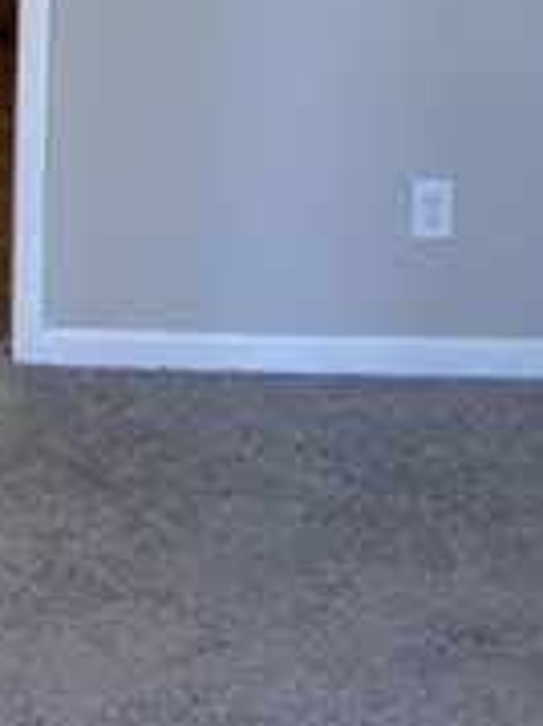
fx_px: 1947
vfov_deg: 20.6
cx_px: -253
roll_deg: +1.8
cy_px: 45
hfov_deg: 14.8
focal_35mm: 93
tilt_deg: -11.5
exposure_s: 1/120
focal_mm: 5.96
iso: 100
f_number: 1.6
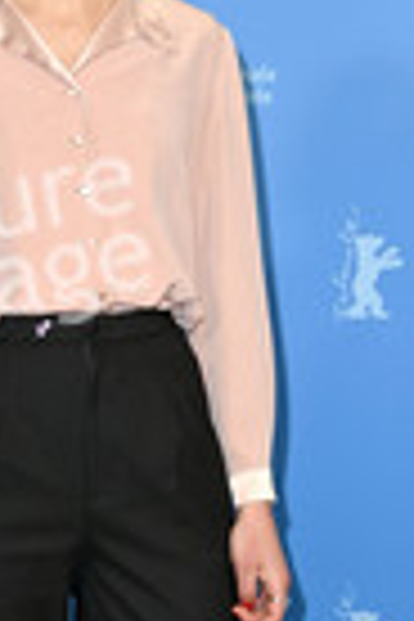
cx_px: 50
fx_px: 2398
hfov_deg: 9.8
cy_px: 490
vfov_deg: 14.7
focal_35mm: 139
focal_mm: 48
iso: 1000
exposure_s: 1/250
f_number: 5
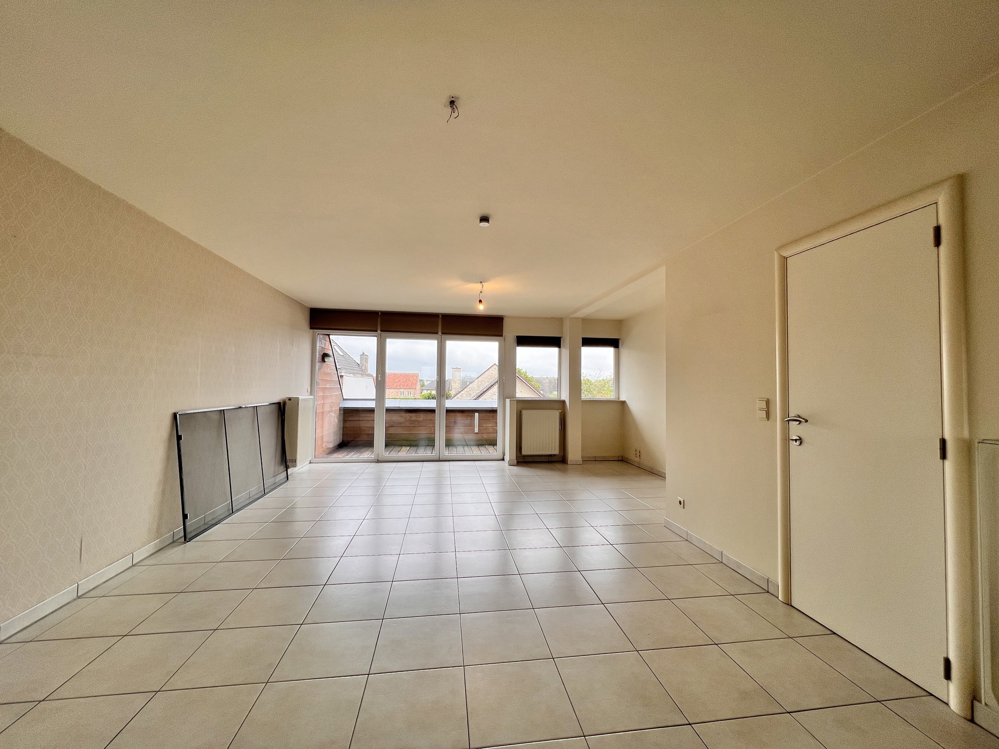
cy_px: 374
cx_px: 500
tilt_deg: +2.0
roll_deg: -0.5
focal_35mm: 13
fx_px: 375
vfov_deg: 89.9
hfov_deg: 106.2
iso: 32
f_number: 1.8
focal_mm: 1.57
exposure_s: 1/127
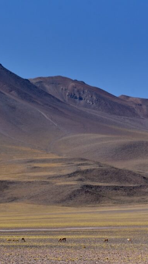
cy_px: 133
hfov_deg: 9.4
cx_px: -16
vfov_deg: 16.9
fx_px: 886
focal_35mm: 127
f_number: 8
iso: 500
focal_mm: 80
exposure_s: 1/4000
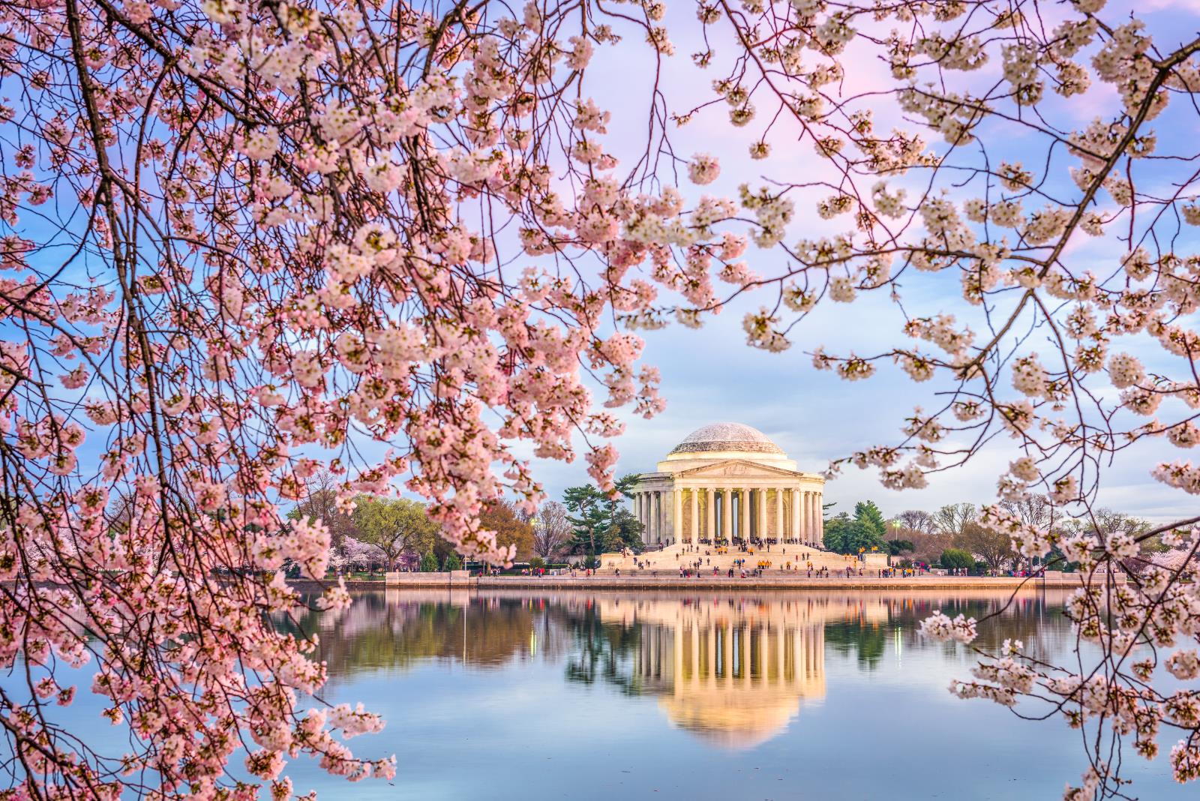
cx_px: 600
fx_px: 1600
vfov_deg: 28.1
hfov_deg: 41.1
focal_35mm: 48
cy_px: 400
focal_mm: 48
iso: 64
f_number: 8
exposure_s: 1
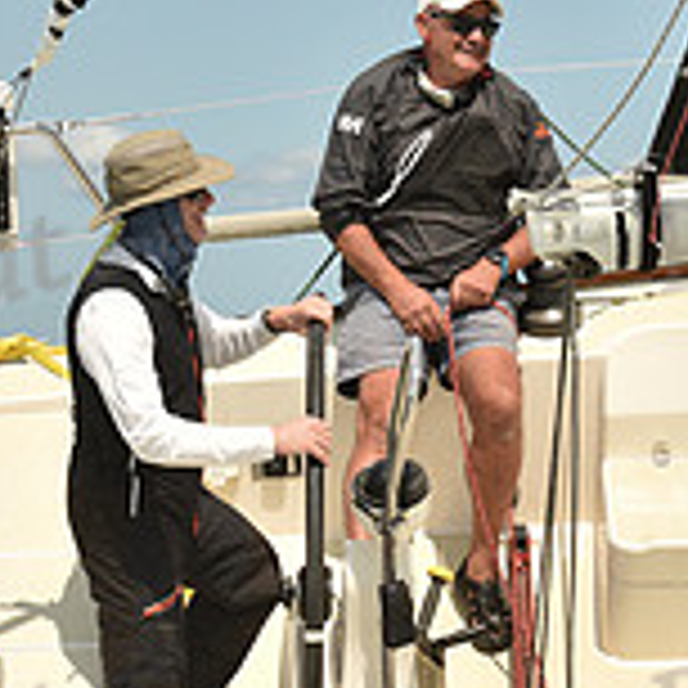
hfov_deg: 7.7
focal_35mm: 226
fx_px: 5082
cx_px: 423
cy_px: 474
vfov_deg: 7.7
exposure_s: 1/800
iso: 250
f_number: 9
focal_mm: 70
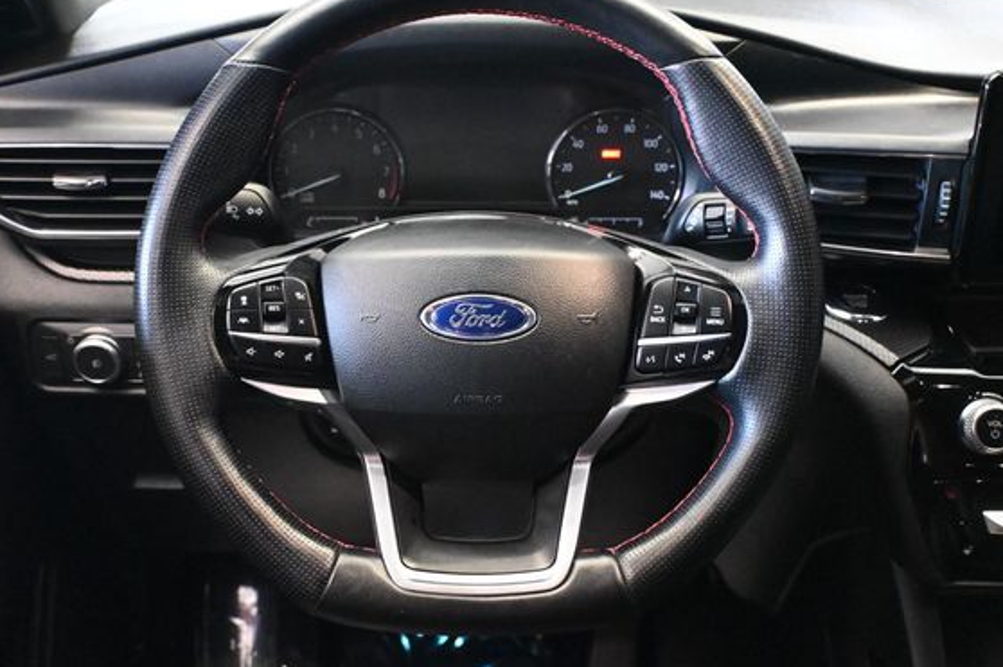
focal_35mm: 40
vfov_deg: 33.7
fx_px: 1102
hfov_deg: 48.9
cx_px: 473
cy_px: 305
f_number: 4.2
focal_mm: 23
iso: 8000
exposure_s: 1/60
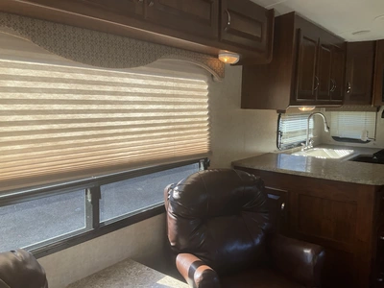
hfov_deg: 61.7
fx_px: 322
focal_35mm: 29
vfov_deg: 48.2
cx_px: 192
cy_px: 144
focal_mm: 3
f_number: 1.8
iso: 20
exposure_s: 1/122
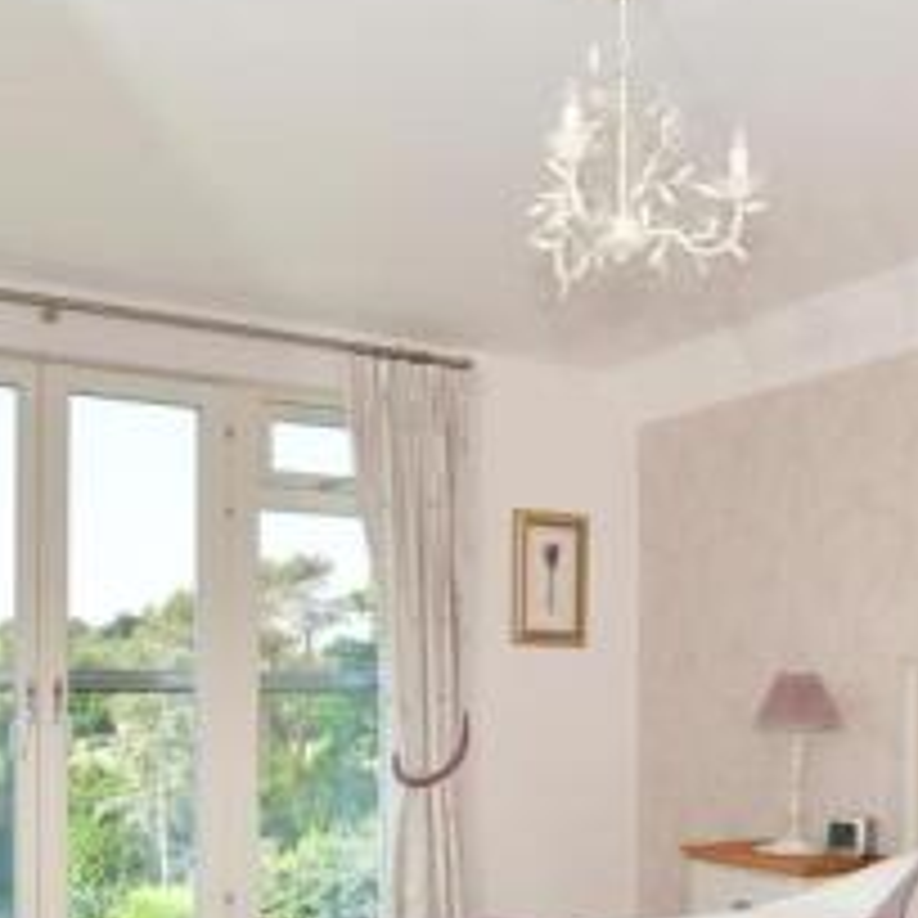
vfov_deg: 39.7
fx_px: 1230
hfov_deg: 40.9
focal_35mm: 41
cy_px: 700
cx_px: 425
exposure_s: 1/80
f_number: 8
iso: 200
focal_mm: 10
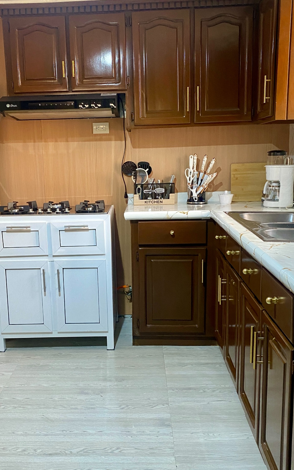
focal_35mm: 36
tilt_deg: -8.0
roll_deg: +0.7
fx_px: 462
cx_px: 122
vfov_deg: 54.0
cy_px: 246
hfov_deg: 35.2
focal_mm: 4.25
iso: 160
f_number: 1.8
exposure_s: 1/60
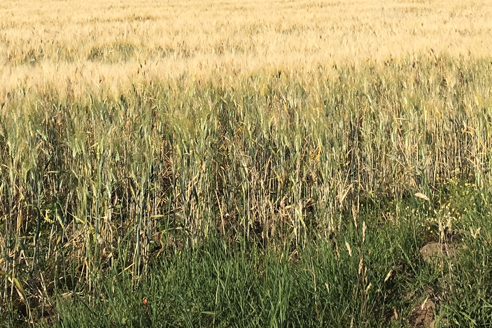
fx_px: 984
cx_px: 146
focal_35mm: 72
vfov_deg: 17.7
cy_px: -103
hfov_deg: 27.8
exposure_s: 1/1972
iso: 25
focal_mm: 4.15
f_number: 2.2
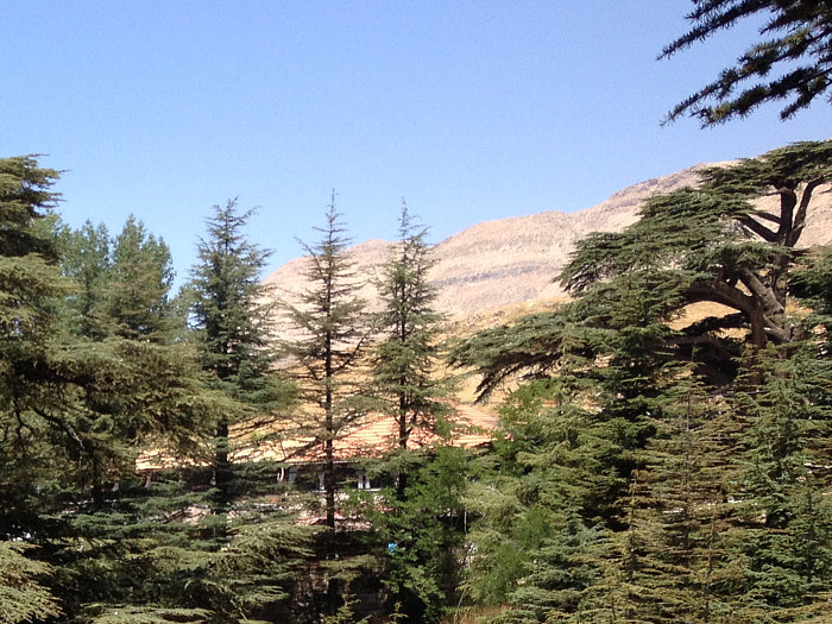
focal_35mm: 80
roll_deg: +1.1
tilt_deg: -10.4
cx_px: -105
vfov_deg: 17.7
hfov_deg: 22.9
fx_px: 1923
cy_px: 701
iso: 50
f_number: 2.4
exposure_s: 1/890
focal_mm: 4.28
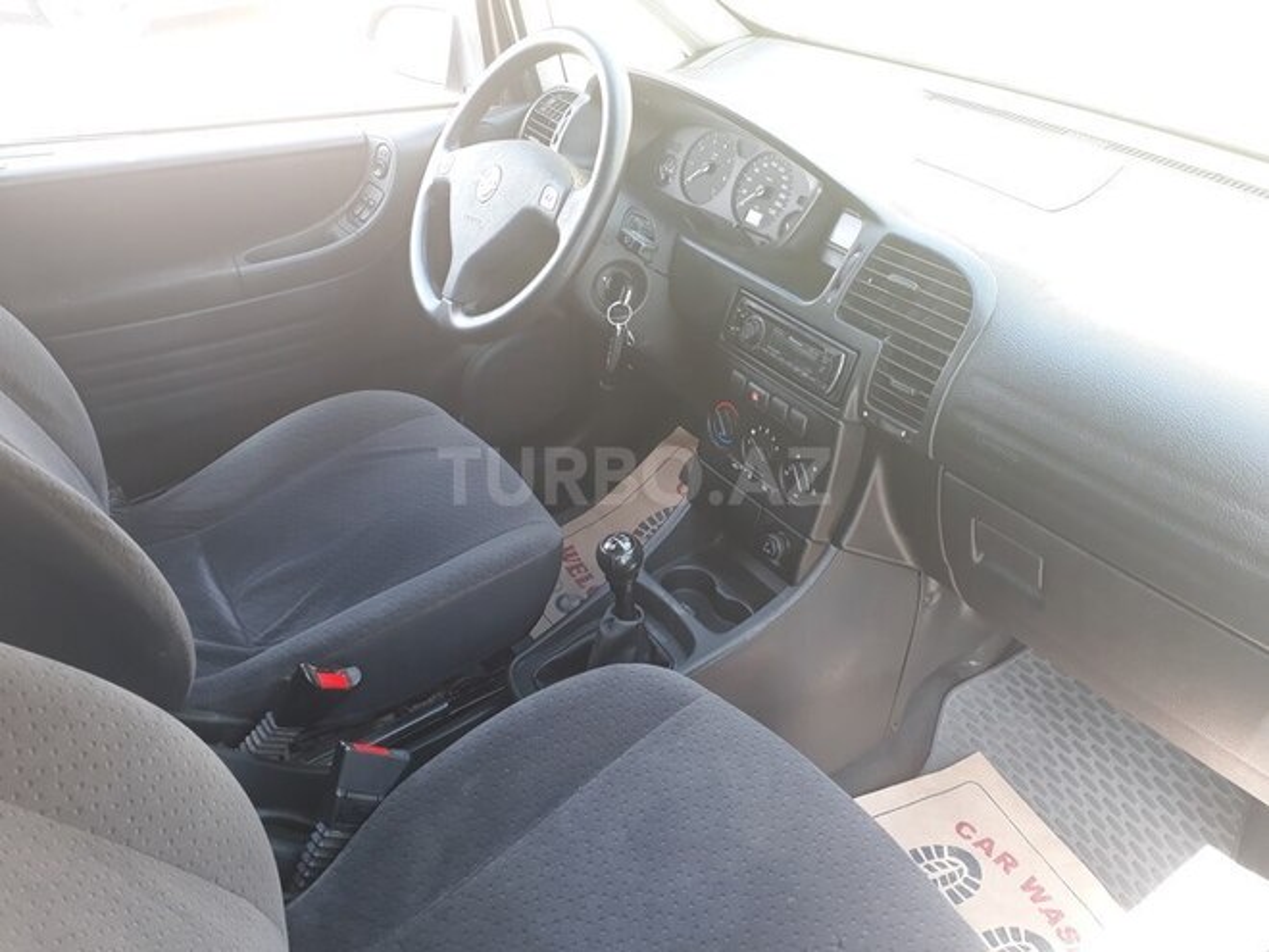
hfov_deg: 65.3
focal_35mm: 27
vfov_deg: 51.4
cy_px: 476
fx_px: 990
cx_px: 634
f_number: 1.9
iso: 40
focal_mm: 3.6
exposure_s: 1/50
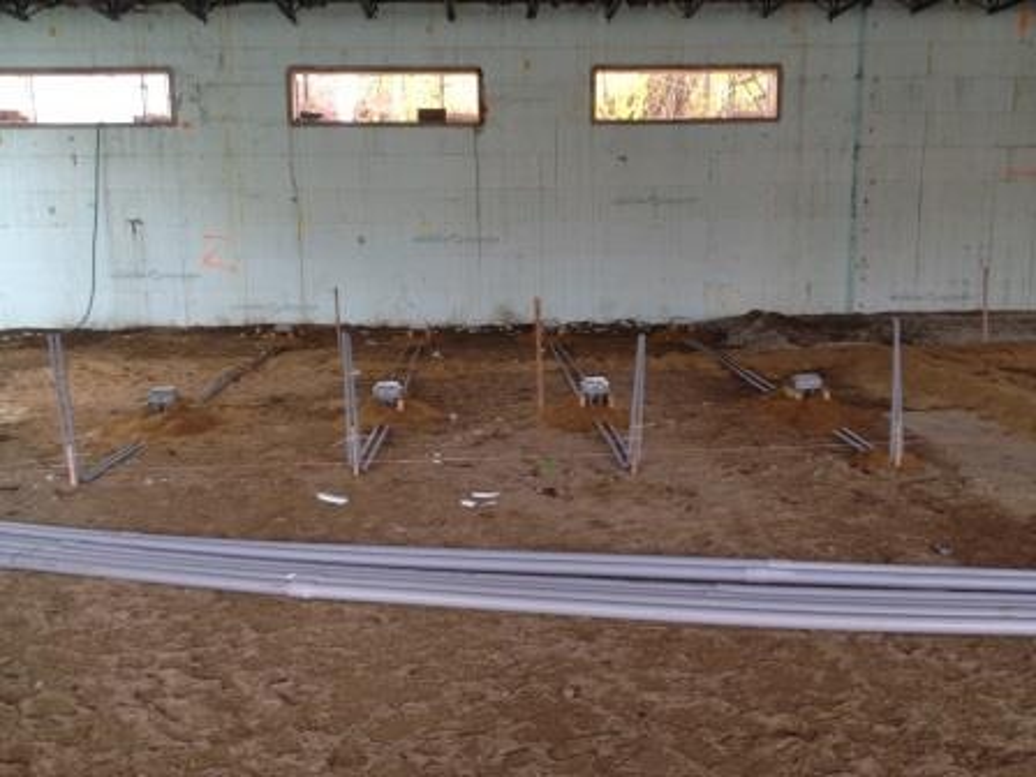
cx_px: 518
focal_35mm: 35
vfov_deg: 40.7
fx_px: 1047
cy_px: 388
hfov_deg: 52.6
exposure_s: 1/40
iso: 64
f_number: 2.4
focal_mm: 4.28
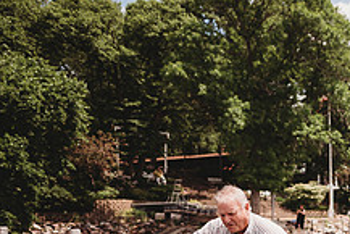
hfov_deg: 26.6
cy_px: 228
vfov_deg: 20.7
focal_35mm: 64
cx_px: 453
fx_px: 623
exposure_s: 1/4000
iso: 100
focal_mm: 24
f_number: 2.2
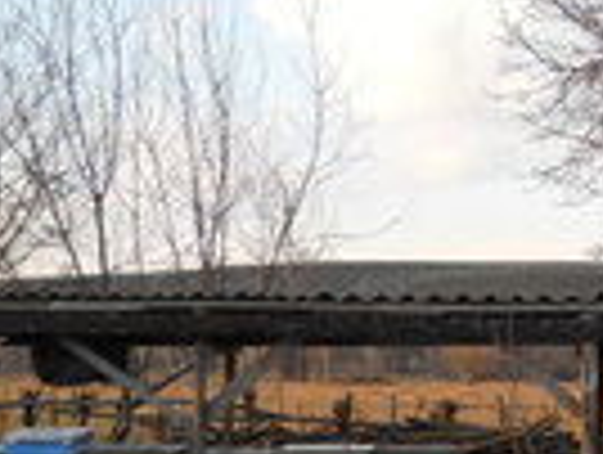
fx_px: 1867
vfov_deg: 13.8
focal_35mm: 107
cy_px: 353
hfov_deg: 17.3
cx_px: 770
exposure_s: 1/320
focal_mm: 6.72
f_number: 3.1
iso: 80
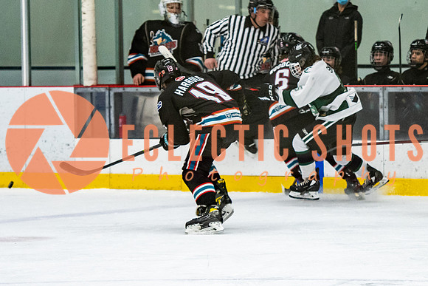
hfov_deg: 7.3
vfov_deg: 4.9
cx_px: 340
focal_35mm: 283
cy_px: 102
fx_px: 3365
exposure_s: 1/640
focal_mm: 116
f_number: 2.8
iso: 1800
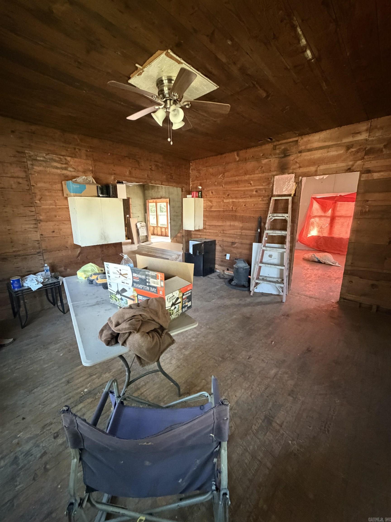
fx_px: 211
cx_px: 196
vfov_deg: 102.1
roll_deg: +0.7
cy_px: 261
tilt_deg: -13.8
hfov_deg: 85.7
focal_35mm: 14
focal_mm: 2.22
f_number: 2.2
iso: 1250
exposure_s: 1/56
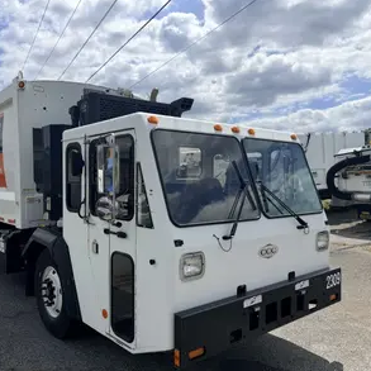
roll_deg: +1.1
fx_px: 352
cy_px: 186
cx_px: 125
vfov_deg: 55.6
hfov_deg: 54.6
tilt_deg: +1.2
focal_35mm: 29
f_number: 1.78
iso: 80
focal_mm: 6.76
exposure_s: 1/10309
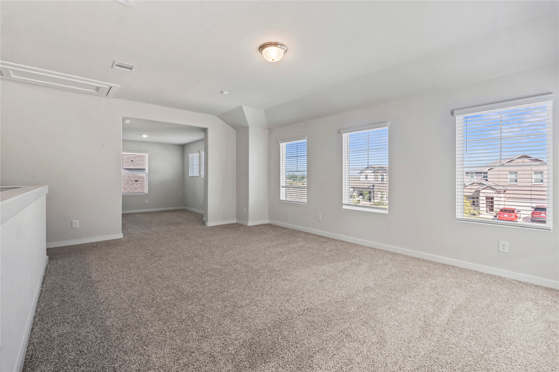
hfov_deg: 95.0
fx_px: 256
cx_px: 280
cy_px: 186
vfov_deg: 72.1
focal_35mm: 16
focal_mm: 16.5
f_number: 8
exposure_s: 1/1.67
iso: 400
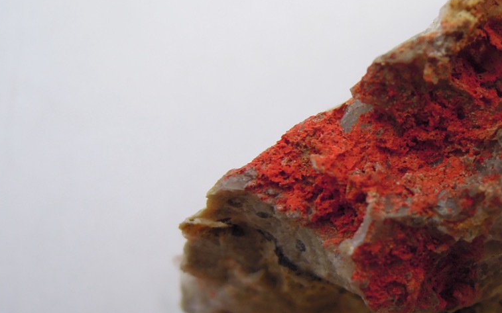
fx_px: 588
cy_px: 145
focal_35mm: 43
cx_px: 414
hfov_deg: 43.6
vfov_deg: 29.8
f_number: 2.8
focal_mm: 4.3
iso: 160
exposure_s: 1/400
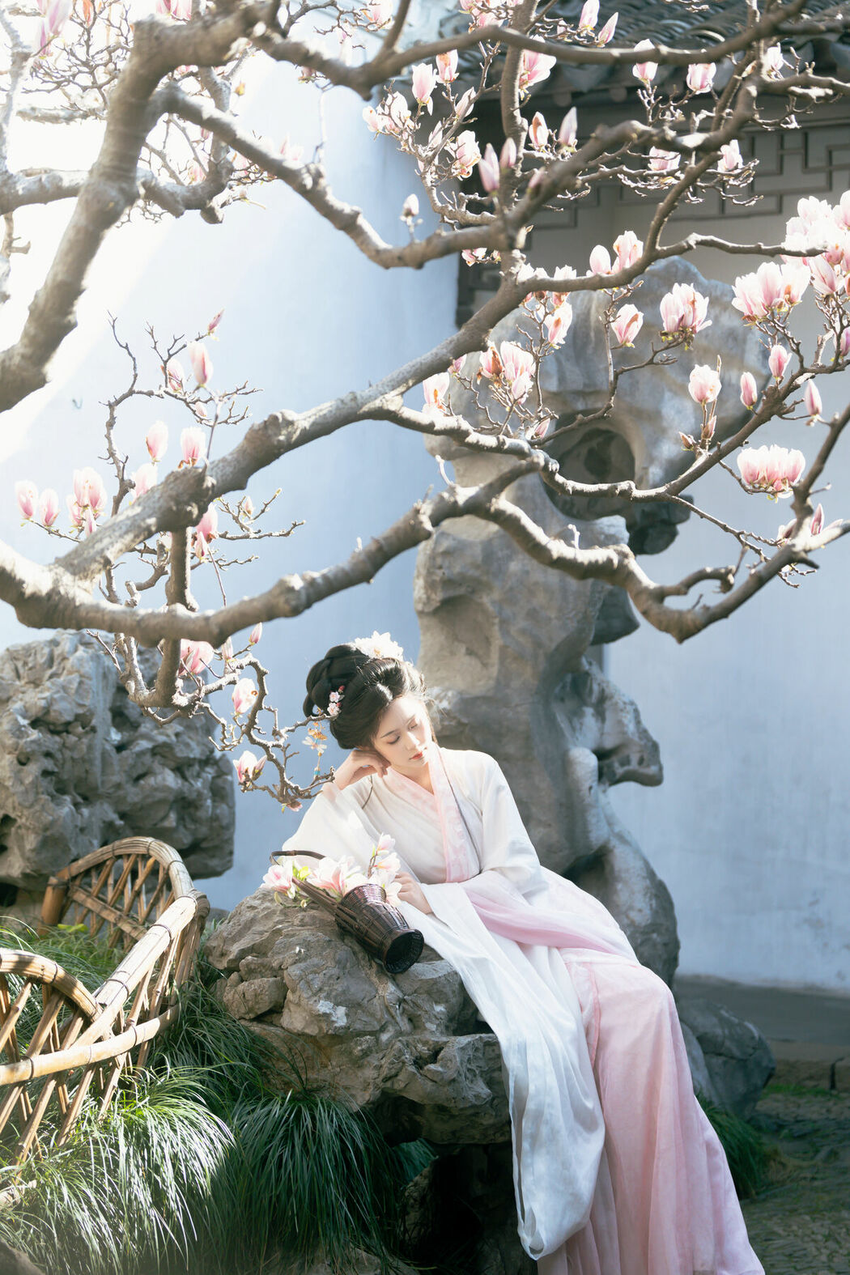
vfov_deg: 28.8
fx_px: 2479
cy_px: 638
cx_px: 425
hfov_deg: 19.5
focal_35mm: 70
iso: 640
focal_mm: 70
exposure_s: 1/1250
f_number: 2.8
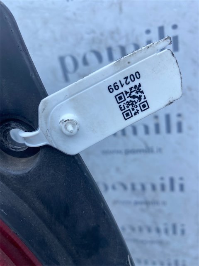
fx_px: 199
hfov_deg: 53.1
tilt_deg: -31.5
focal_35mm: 26
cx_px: 100
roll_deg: +3.7
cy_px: 133
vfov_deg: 67.3
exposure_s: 1/877
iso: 32
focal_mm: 4.25
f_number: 1.8
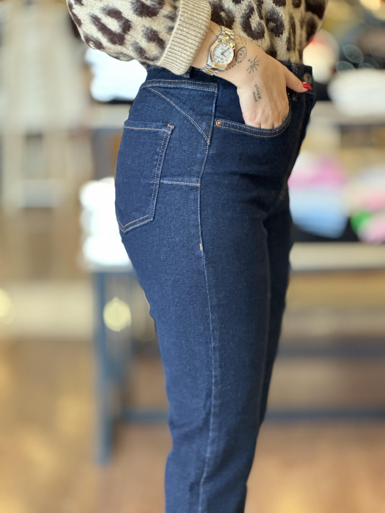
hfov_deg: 19.1
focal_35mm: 77
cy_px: 256
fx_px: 1142
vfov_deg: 25.3
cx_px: 192
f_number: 2.8
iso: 400
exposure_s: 1/40
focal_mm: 9
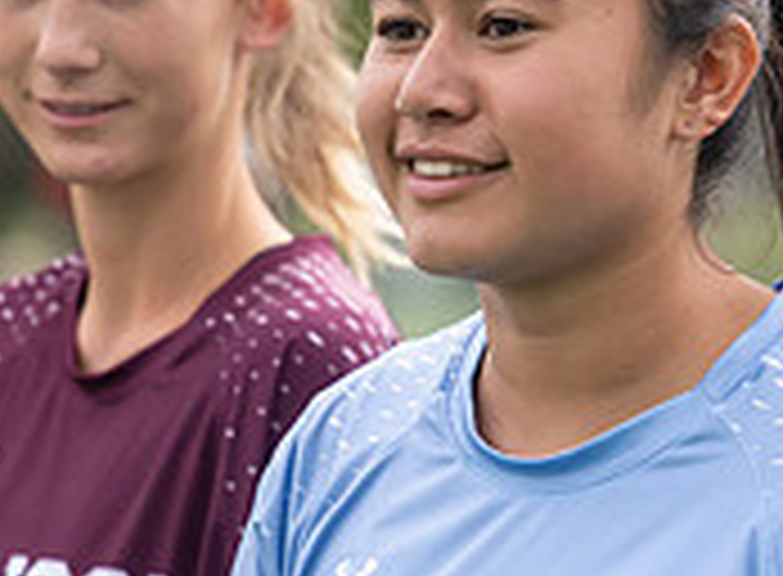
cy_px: 450
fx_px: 10761
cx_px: 528
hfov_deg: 4.2
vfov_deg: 3.1
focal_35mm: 479
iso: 1100
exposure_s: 1/3200
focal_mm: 125
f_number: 2.8
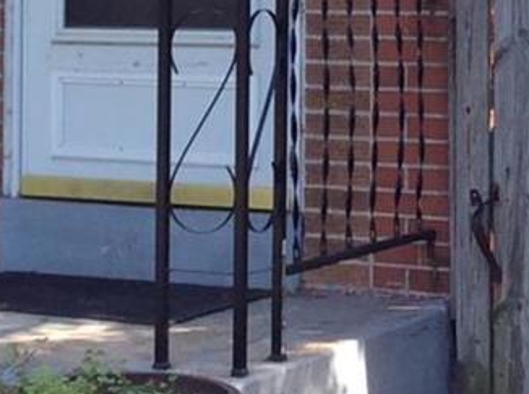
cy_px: -149
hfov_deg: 12.6
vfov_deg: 9.2
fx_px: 2394
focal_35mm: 157
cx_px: 162
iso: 32
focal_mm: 3.3
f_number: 2.4
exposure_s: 1/191
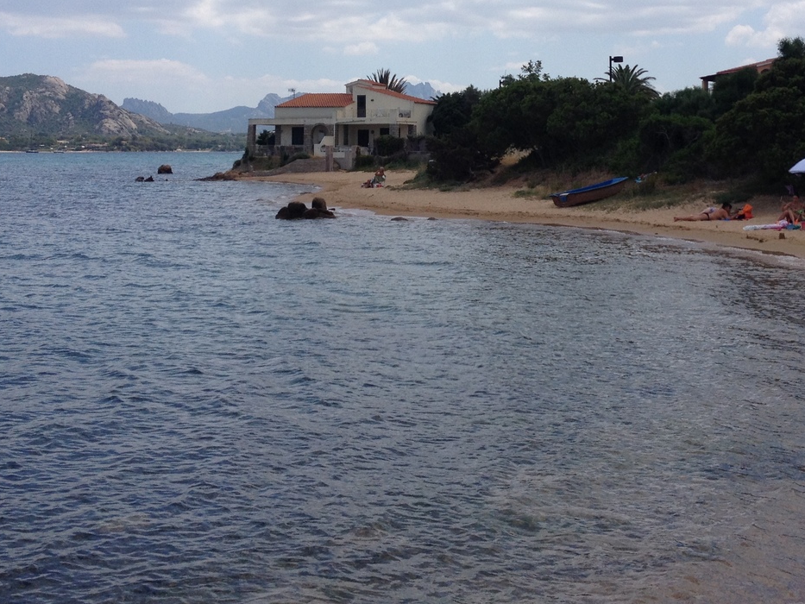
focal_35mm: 60
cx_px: 484
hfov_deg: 32.1
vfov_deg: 24.1
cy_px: 128
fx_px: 1395
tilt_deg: -2.4
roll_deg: +0.1
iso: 50
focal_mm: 4.28
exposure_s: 1/2404
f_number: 2.4
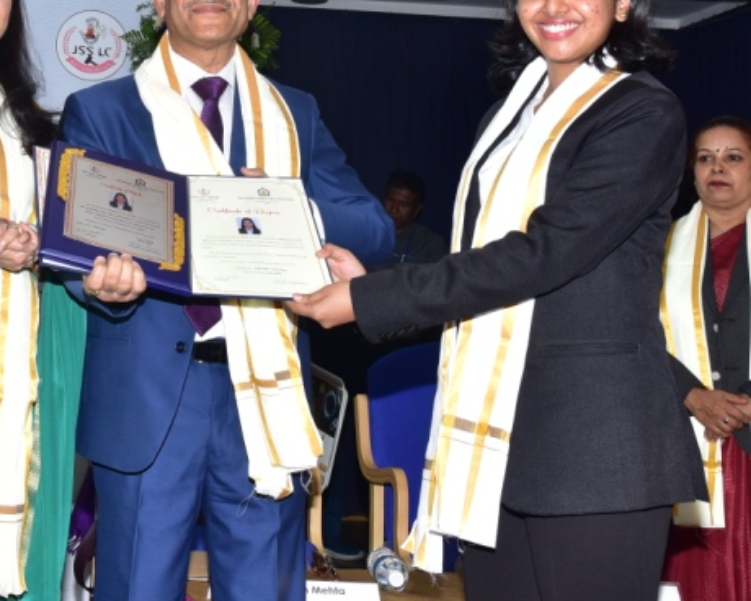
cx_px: 95
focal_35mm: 71
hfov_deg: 26.0
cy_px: 109
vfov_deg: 21.3
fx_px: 1578
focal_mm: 34
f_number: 8
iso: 800
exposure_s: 1/160
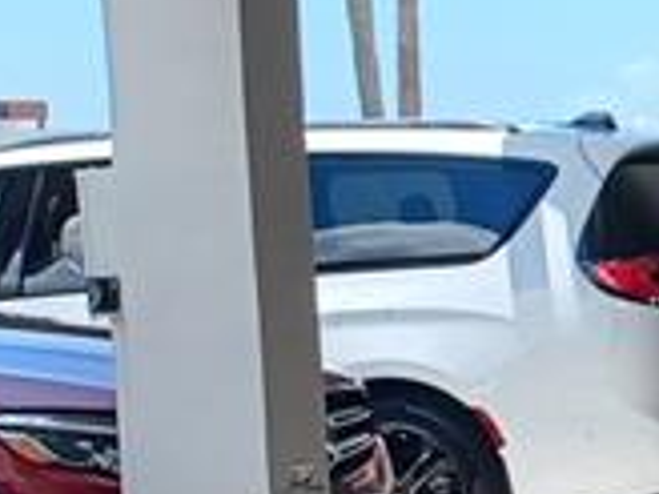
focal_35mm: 156
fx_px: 2970
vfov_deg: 9.5
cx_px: 1563
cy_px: 418
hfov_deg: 10.8
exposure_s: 1/120
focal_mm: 4.6
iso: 40
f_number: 1.8
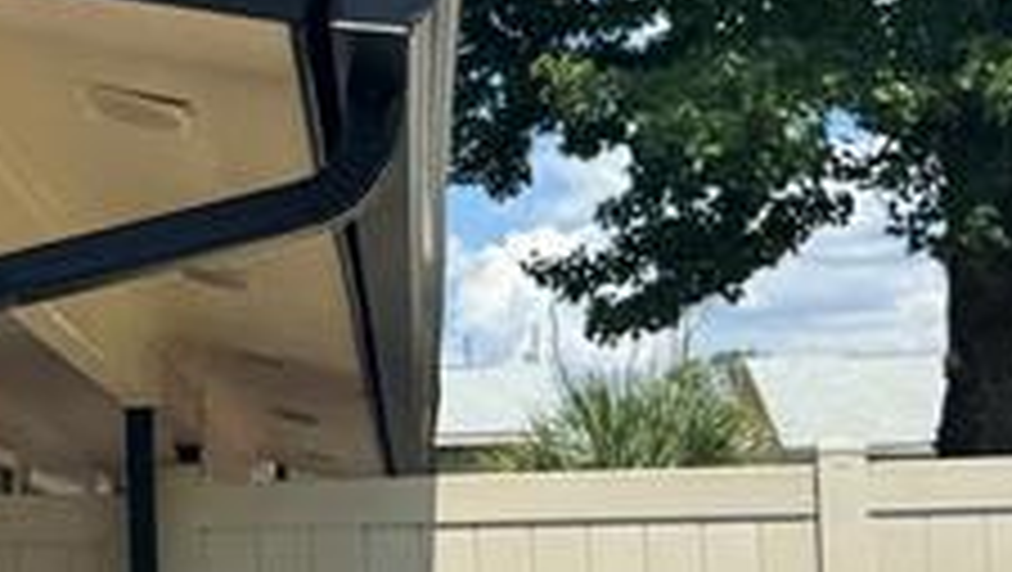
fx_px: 3196
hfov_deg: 16.1
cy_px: 450
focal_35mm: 119
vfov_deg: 10.2
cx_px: -616
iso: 80
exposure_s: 1/3413
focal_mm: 6.76
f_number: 1.78
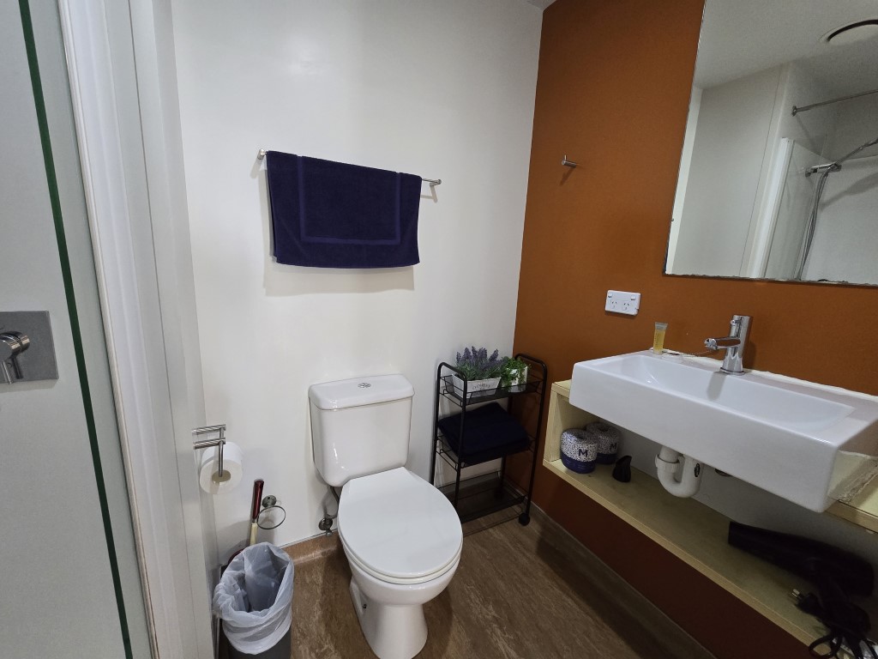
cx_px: 439
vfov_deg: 89.9
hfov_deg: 106.2
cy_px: 330
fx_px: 330
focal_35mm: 13
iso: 400
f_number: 2.2
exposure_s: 1/50
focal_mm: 2.2
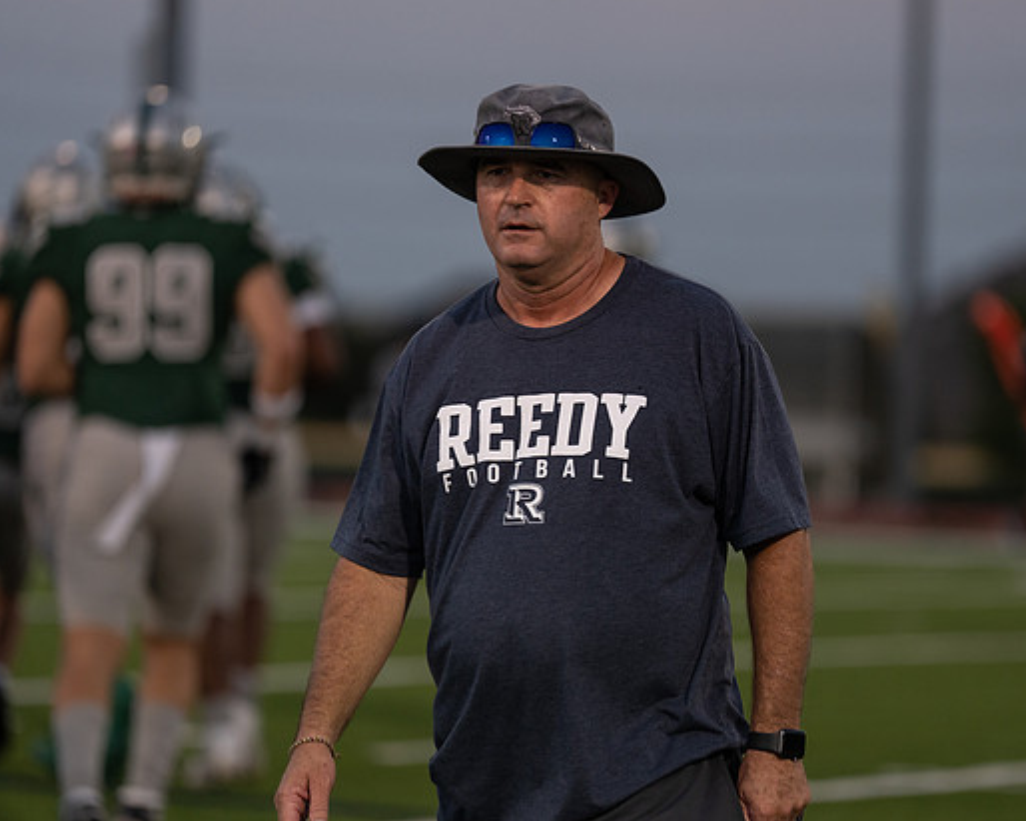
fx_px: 6892
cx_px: 571
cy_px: 410
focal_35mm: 227
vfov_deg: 6.8
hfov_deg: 8.5
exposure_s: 1/1000
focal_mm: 200
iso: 1000
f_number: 2.8
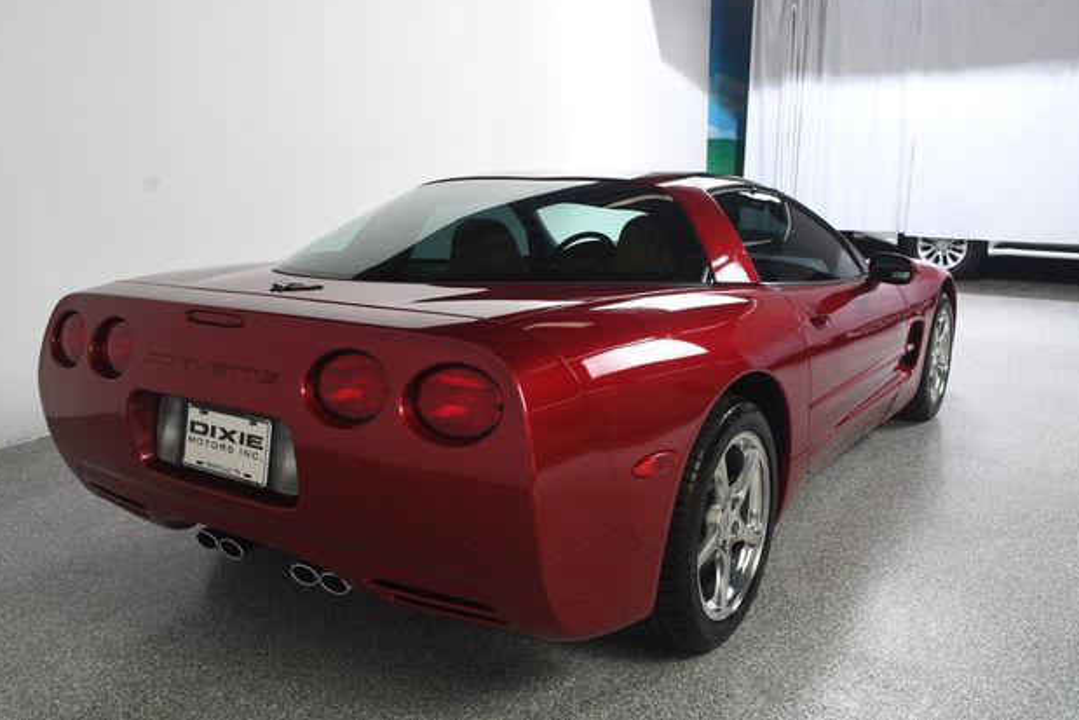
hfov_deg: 60.3
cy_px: 350
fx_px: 929
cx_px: 533
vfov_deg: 42.3
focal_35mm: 31
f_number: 8
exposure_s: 1/160
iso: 100
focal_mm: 20
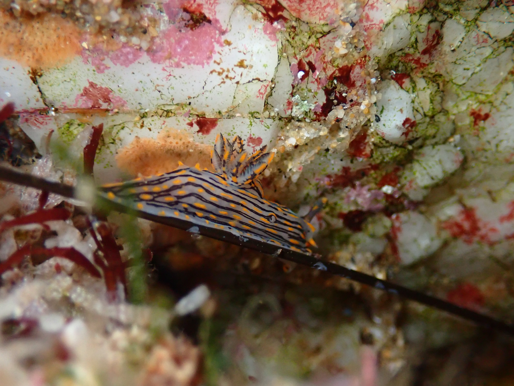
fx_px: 742
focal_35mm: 50
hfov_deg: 38.2
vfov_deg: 29.1
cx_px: 257
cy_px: 193
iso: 800
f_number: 9
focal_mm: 9.01
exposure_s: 1/50
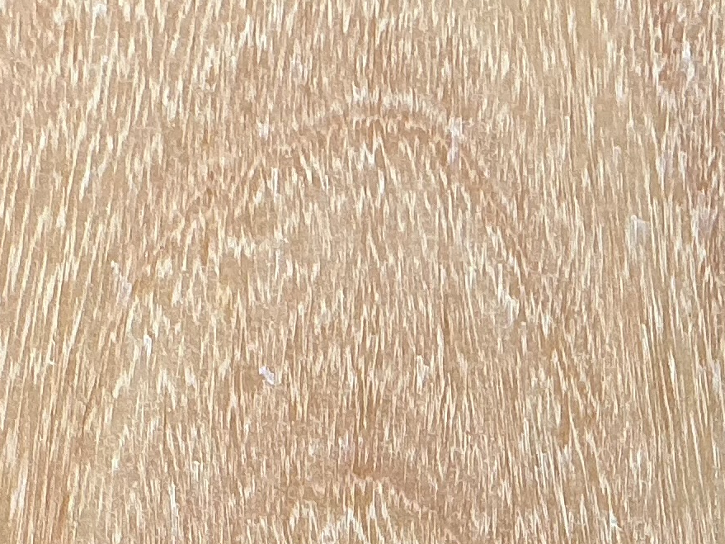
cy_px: 943
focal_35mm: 133
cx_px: 564
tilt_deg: -75.4
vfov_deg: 10.5
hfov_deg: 14.8
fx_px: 2785
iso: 20
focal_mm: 3
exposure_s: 1/100
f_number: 1.8
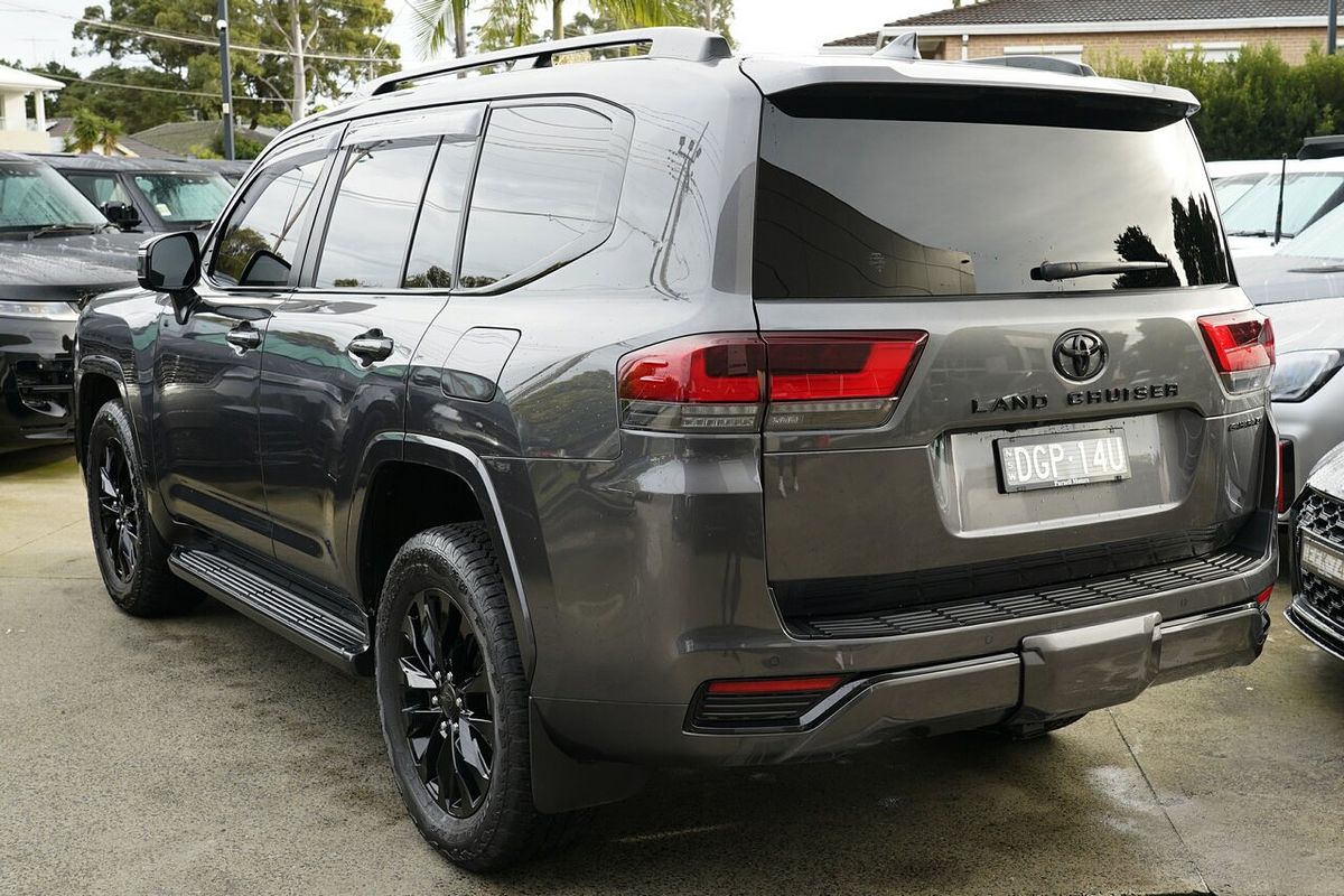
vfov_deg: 38.9
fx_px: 1269
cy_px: 448
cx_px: 672
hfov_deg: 55.8
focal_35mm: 34
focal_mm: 34
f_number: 7.1
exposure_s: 1/125
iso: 1000
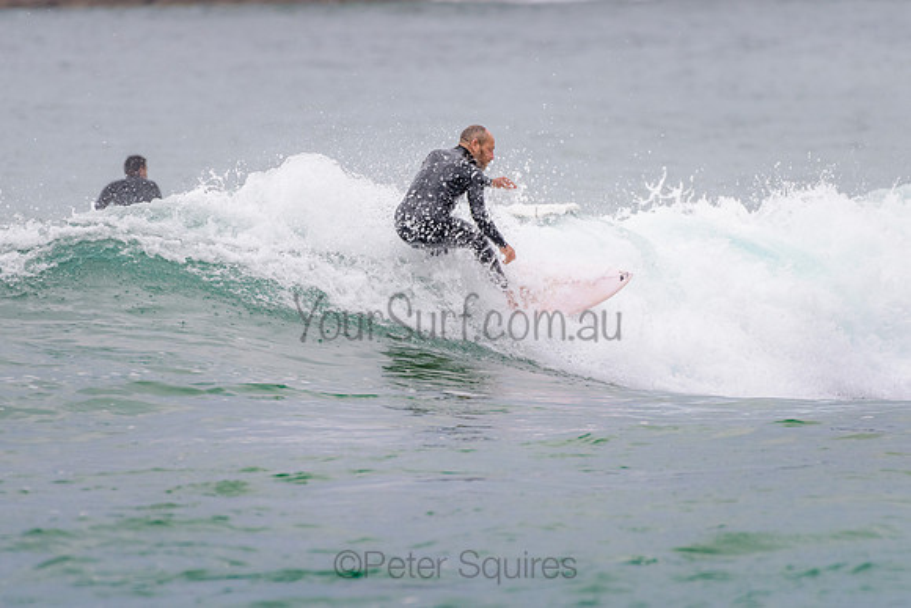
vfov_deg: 2.2
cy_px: 304
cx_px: 456
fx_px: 15514
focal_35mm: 613
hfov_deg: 3.4
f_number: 5.6
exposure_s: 1/800
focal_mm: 500
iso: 280
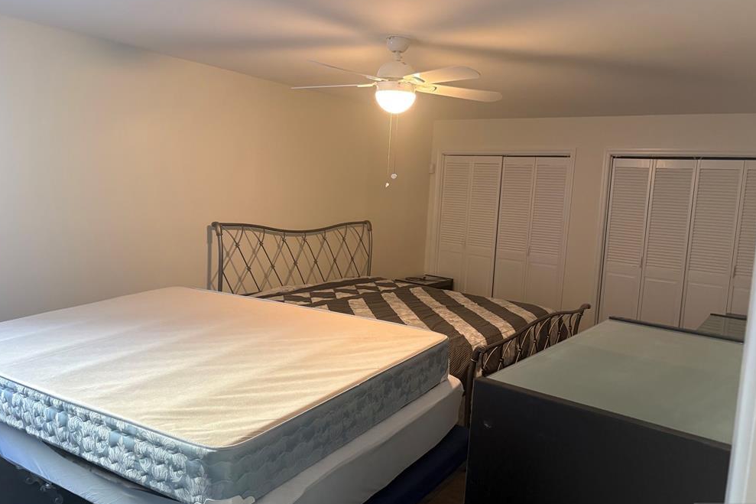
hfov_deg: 65.5
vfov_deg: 46.4
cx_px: 380
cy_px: 246
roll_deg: -3.1
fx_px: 588
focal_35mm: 28
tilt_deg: -6.1
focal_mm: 5.96
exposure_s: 1/60
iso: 250
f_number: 1.6
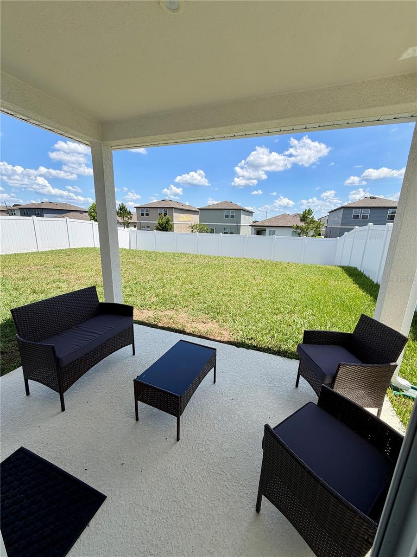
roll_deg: -1.0
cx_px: 208
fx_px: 225
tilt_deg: -13.5
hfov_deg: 85.7
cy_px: 278
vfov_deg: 102.1
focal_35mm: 14
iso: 25
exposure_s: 1/770
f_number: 2.2
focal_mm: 2.22
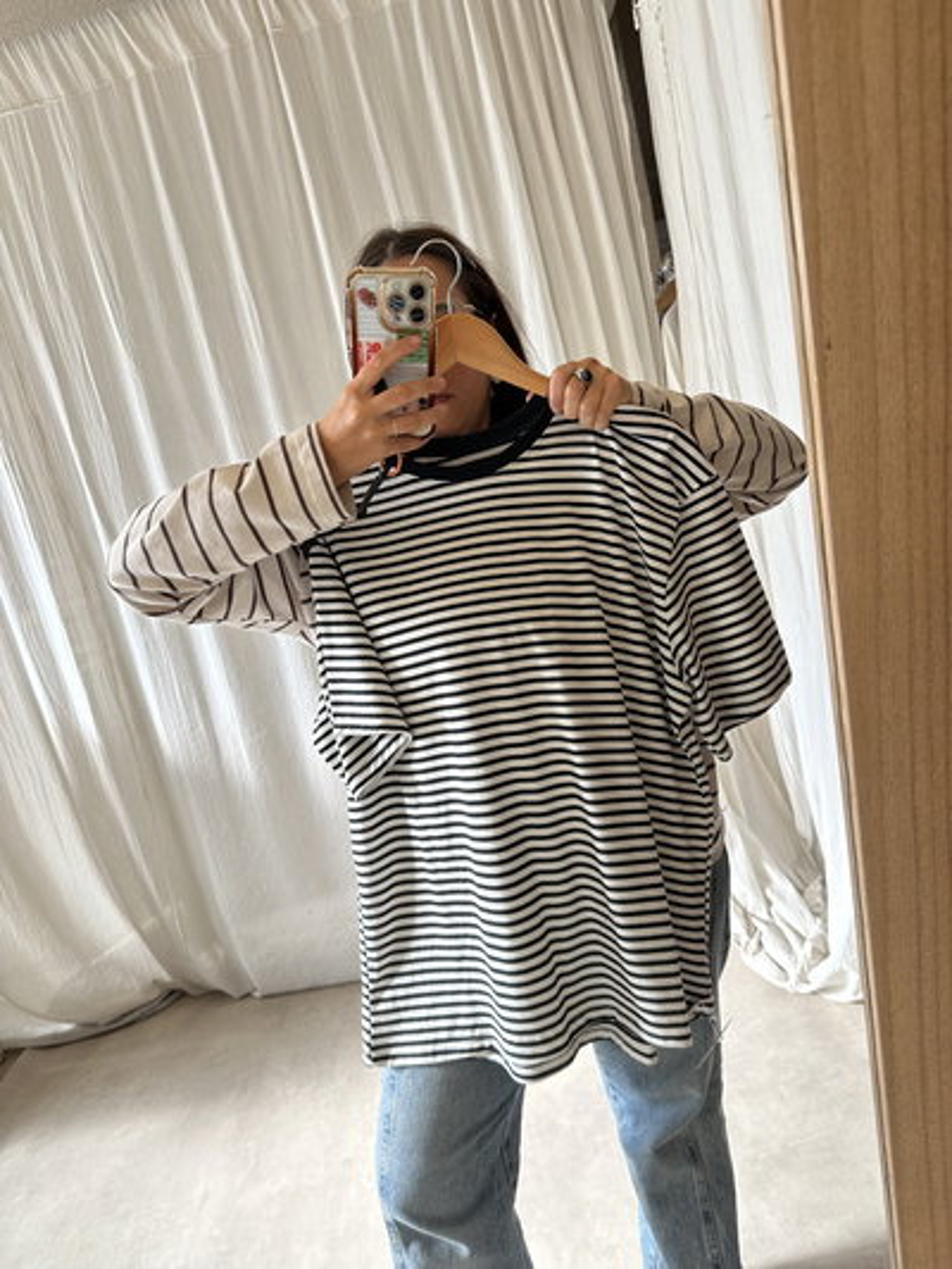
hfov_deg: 56.8
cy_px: 634
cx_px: 476
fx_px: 880
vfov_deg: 71.6
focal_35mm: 24
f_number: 1.78
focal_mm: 6.86
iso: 64
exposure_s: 1/242
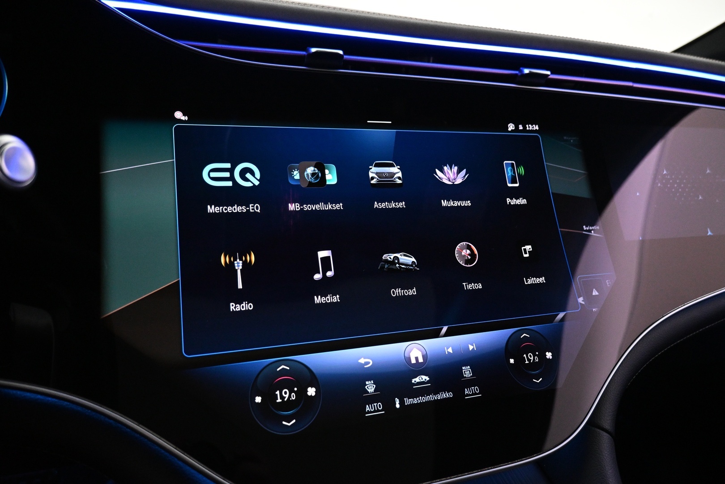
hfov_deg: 73.7
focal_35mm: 24
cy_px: 242
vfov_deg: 53.1
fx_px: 483
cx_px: 362
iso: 2500
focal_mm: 16
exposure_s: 1/50
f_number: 3.5
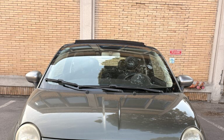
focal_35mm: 37
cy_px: 114
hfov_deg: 52.7
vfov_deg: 33.4
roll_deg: -1.9
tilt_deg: -11.7
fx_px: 226
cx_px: 112
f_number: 1.6
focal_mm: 5.96
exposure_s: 1/386
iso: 50
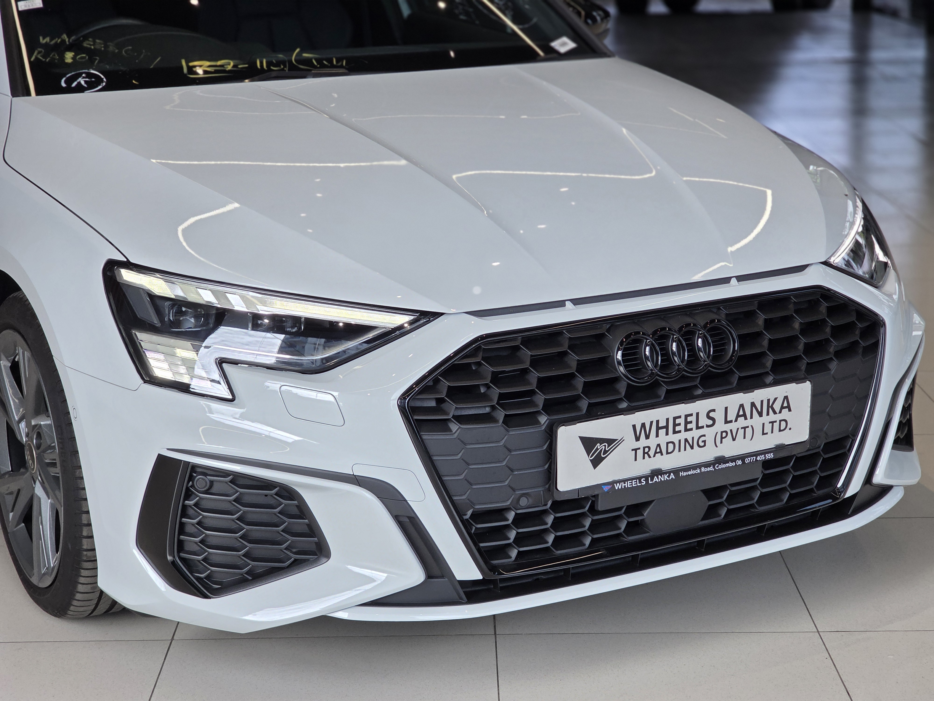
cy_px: 350
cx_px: 467
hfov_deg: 28.2
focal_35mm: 69
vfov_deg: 21.3
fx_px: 1862
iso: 100
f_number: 2.4
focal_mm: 7.9
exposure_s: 1/326
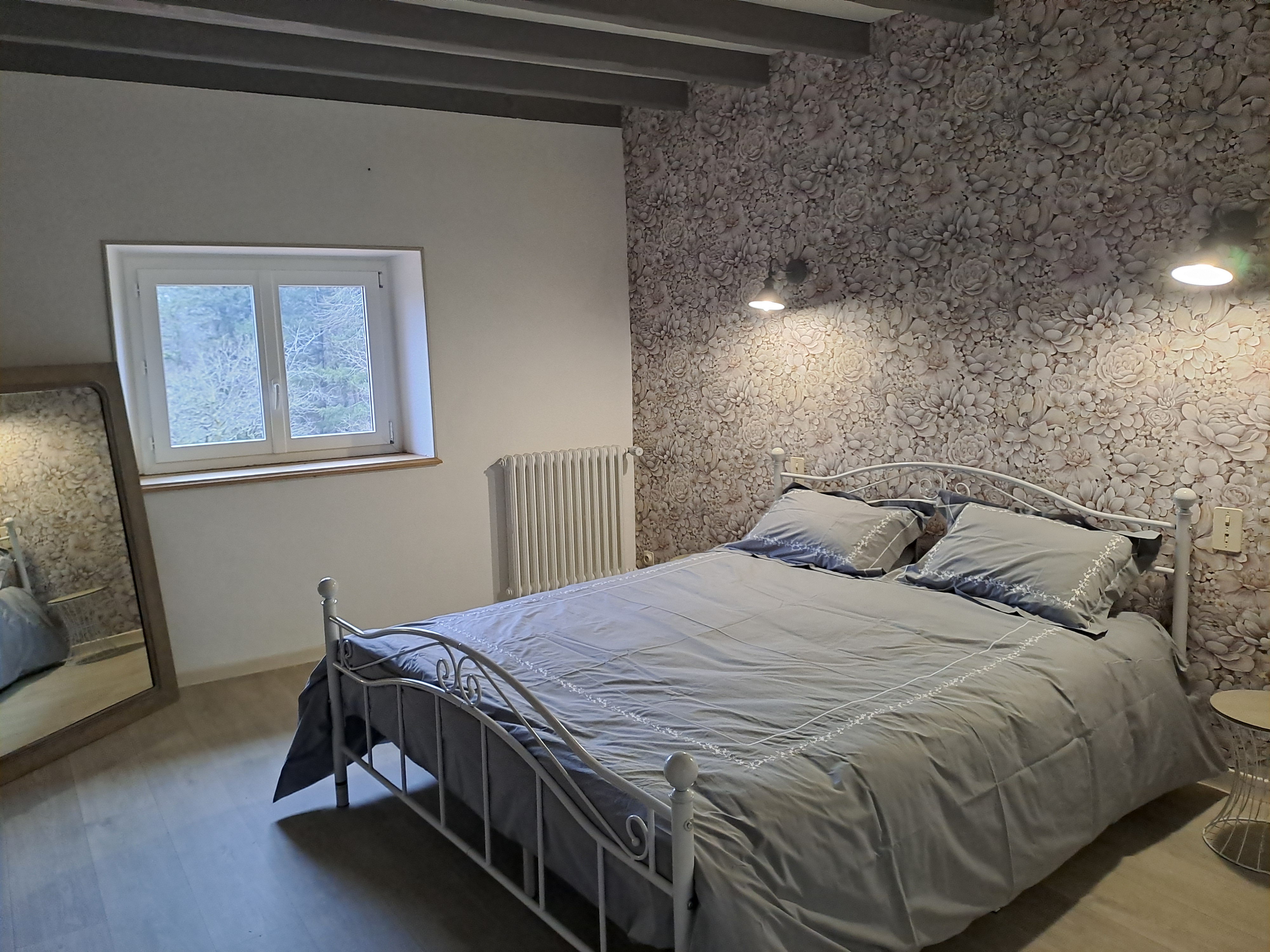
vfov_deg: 54.9
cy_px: 476
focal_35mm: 25
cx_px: 635
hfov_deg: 69.4
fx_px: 917
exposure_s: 1/50
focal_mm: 4.65
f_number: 1.8
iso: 320
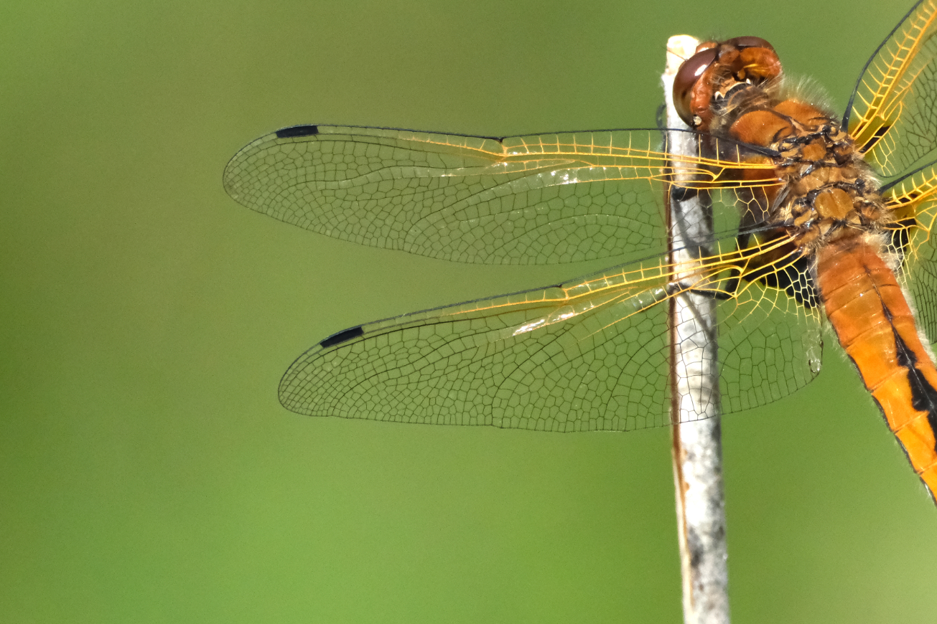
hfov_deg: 1.3
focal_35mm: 1552
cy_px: 248
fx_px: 40392
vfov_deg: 0.9
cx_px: 774
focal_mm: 600
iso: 2000
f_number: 8
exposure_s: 1/2000
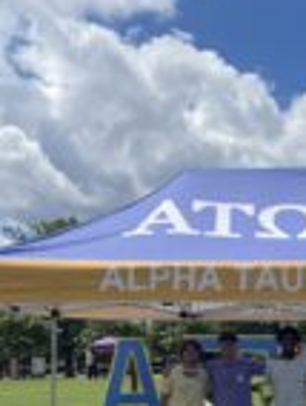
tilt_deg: +3.4
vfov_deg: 29.5
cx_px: 262
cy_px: 326
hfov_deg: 22.6
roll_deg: +2.9
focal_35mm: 64
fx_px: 752
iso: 32
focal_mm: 4.2
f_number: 1.6
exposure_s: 1/6897
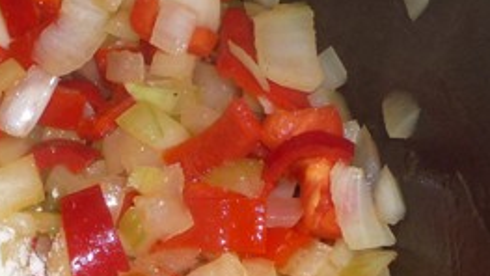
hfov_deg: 19.1
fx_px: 1377
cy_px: 257
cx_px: -88
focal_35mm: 106
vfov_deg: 11.3
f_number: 3.9
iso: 100
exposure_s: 1/30
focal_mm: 6.7
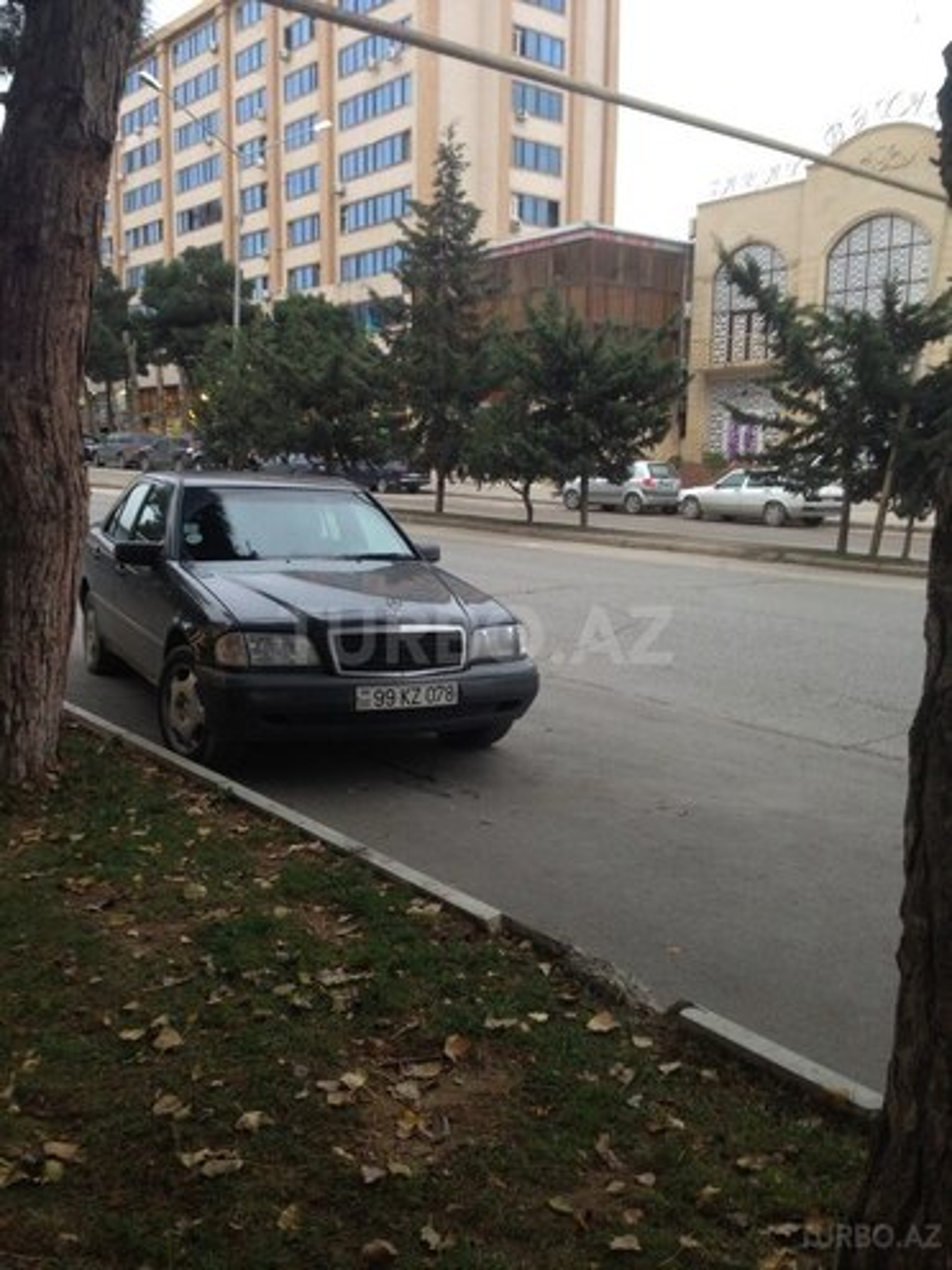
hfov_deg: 42.9
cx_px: 476
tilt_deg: -5.1
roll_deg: +0.9
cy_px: 635
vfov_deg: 55.4
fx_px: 1210
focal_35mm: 33
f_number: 2.4
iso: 64
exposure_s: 1/20
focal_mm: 4.12
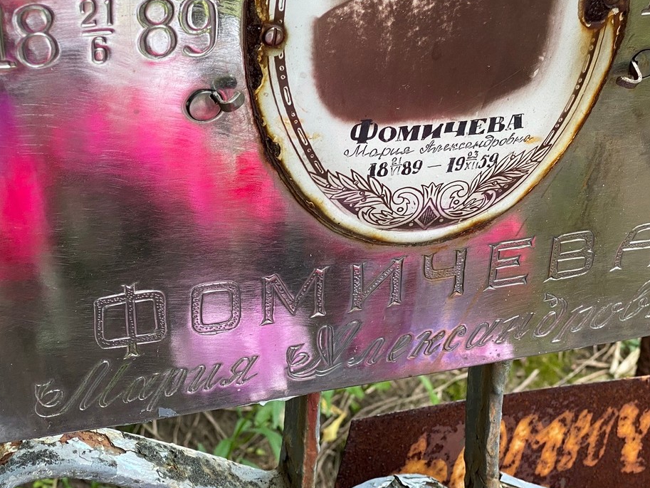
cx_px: 433
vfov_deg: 18.0
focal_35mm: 82
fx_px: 1540
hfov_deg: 23.7
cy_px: 195
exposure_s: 1/122
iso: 40
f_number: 2
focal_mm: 6
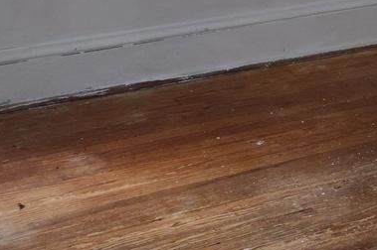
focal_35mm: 91
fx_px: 952
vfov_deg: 13.8
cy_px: -153
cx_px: 331
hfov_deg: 21.9
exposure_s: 1/180
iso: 80
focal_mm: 6.3
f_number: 1.7
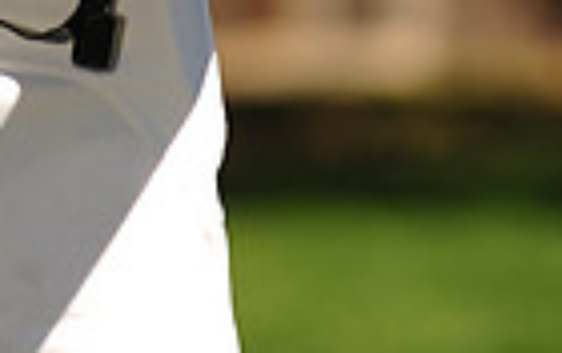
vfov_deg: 1.6
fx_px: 12932
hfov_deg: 2.5
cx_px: -88
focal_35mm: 843
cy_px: -586
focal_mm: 200
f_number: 5
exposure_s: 1/640
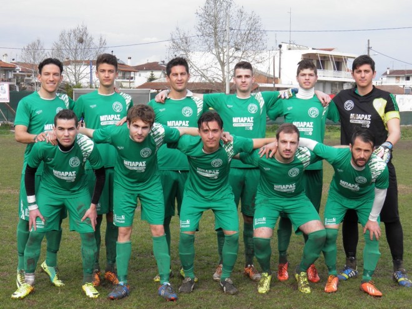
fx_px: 869
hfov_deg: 26.7
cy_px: 154
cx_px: 206
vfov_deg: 20.2
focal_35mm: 73
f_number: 5.5
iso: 50
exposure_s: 1/125
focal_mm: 13.2
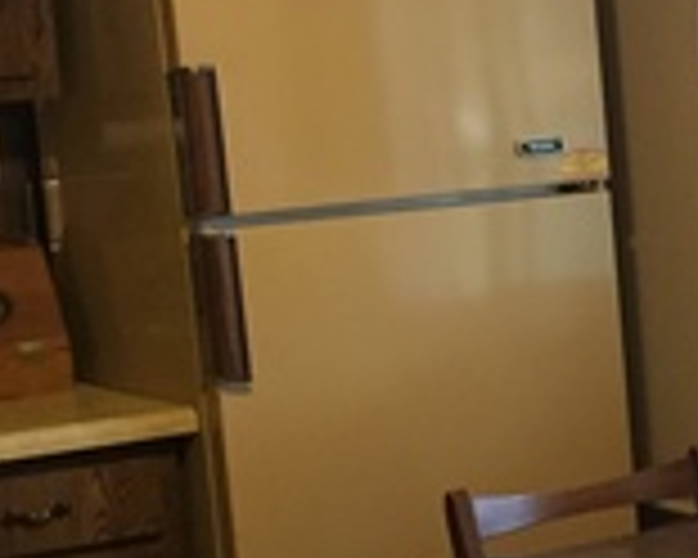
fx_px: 2417
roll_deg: +1.2
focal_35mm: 117
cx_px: 829
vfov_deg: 13.1
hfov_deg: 15.8
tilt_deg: -11.7
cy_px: 441
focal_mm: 4.15
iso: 250
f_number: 2.2
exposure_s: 1/30
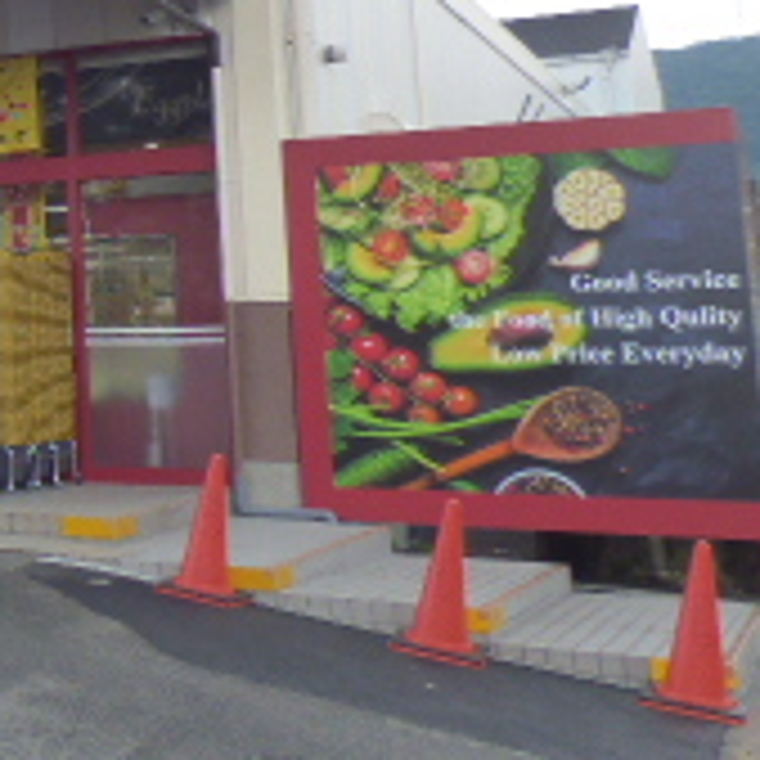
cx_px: -490
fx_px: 1664
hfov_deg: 20.5
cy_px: 121
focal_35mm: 67
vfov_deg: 25.2
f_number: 2.8
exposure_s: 1/400
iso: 160
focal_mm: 3.58
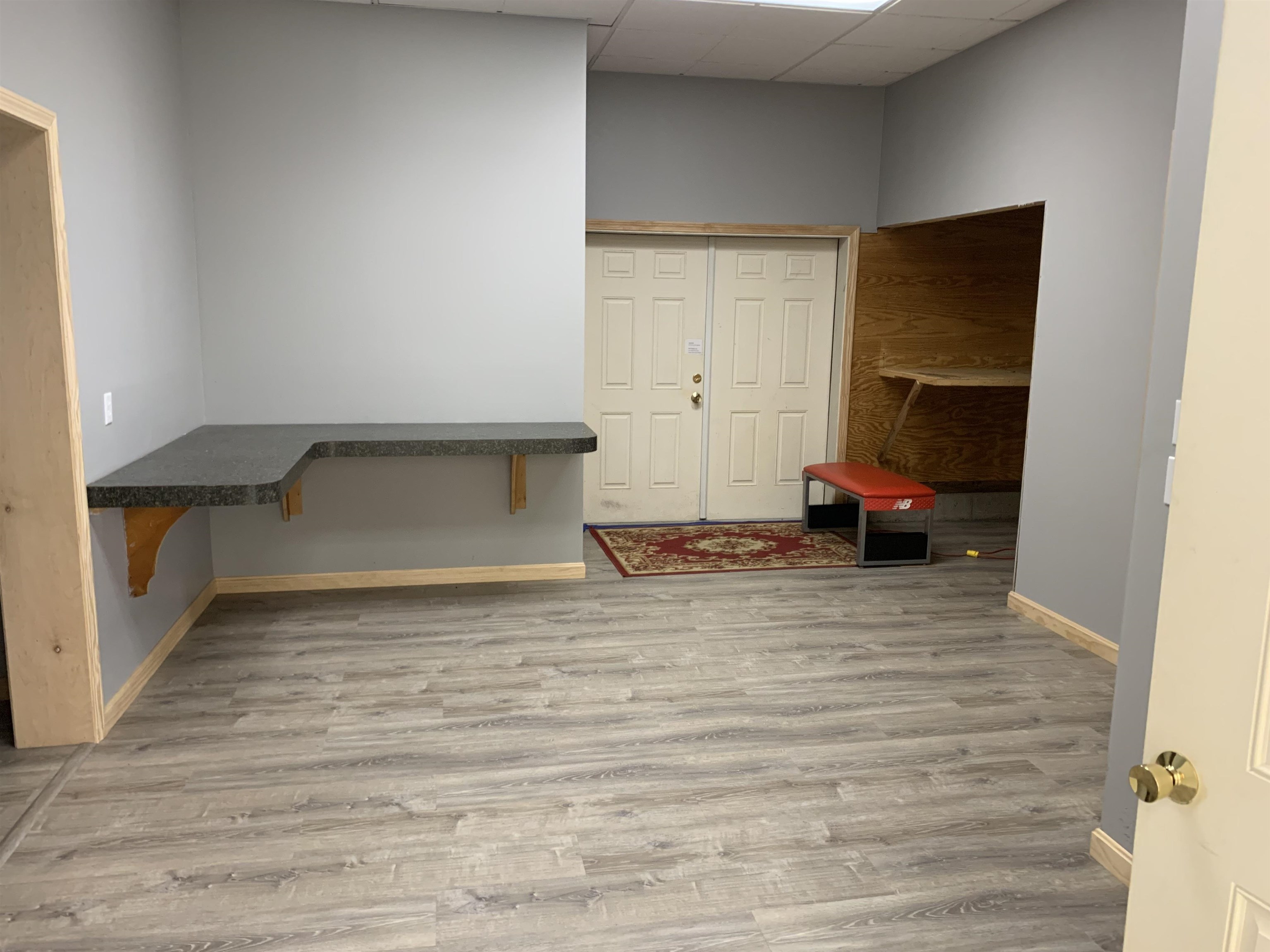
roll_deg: -1.6
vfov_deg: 53.1
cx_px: 635
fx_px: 954
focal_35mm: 26
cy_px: 476
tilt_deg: -8.9
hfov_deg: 67.3
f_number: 1.8
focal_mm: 4.25
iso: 200
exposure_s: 1/60
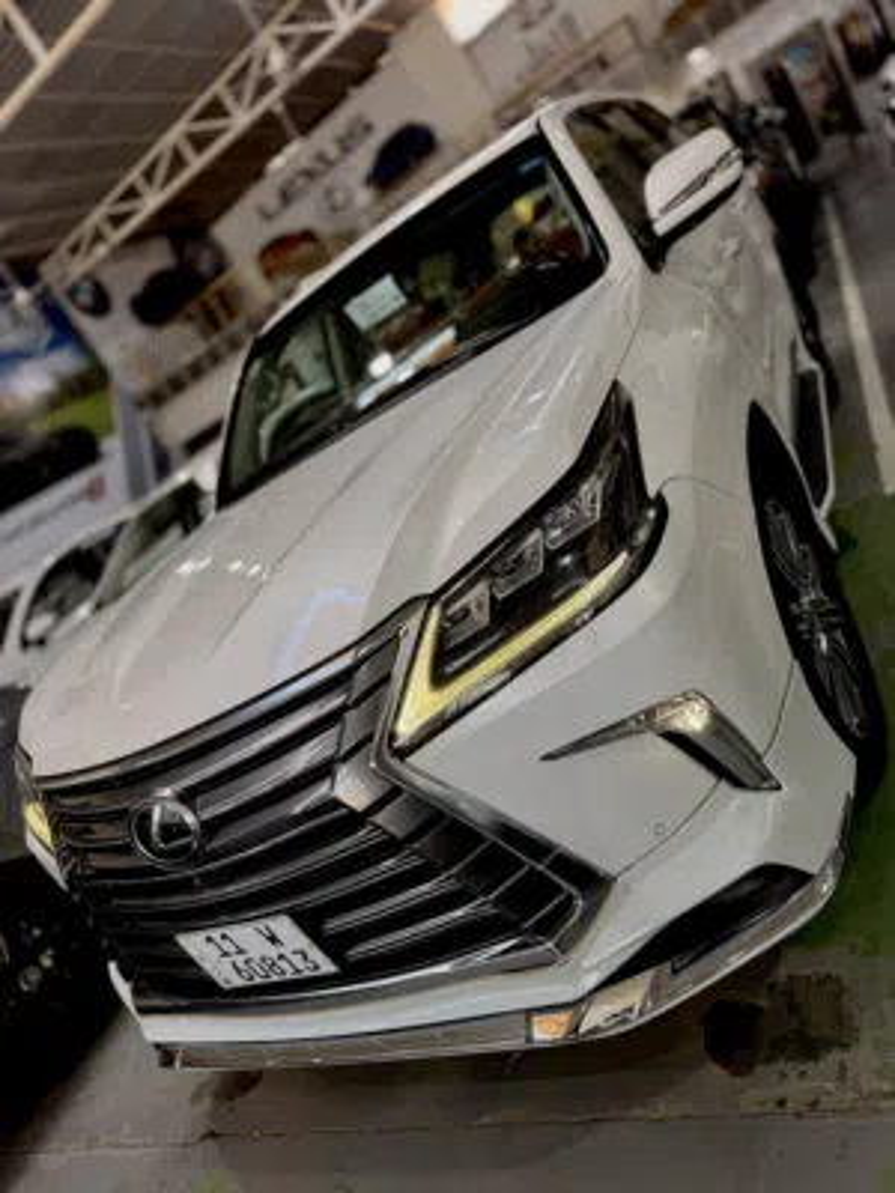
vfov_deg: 71.6
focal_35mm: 24
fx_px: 827
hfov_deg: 56.8
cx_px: 448
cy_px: 596
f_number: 1.78
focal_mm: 6.76
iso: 64
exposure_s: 1/121
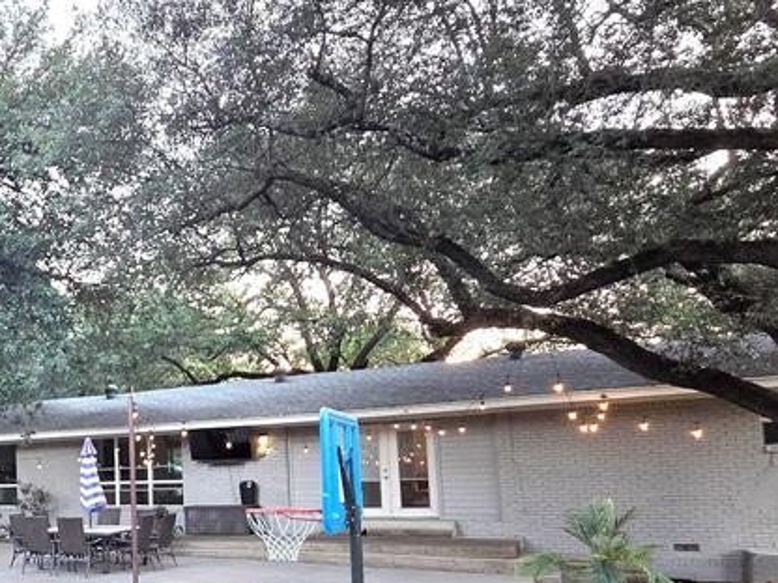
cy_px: 447
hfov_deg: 48.1
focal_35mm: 32
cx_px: 21
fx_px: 719
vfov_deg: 42.6
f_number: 2.2
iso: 250
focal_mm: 2.2
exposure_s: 1/120
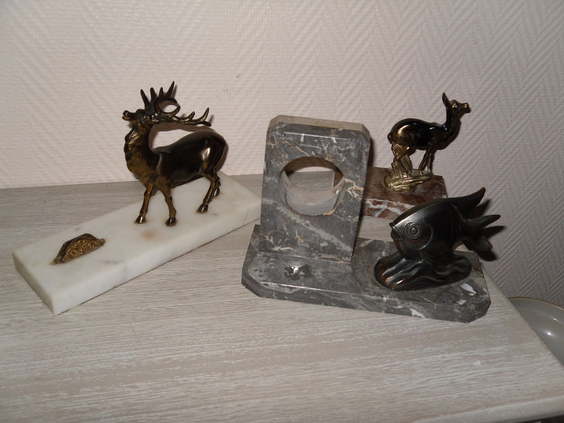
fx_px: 570
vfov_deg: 40.7
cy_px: 212
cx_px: 282
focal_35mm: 35
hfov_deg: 52.6
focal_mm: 6.3
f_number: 3.5
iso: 80
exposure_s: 1/45
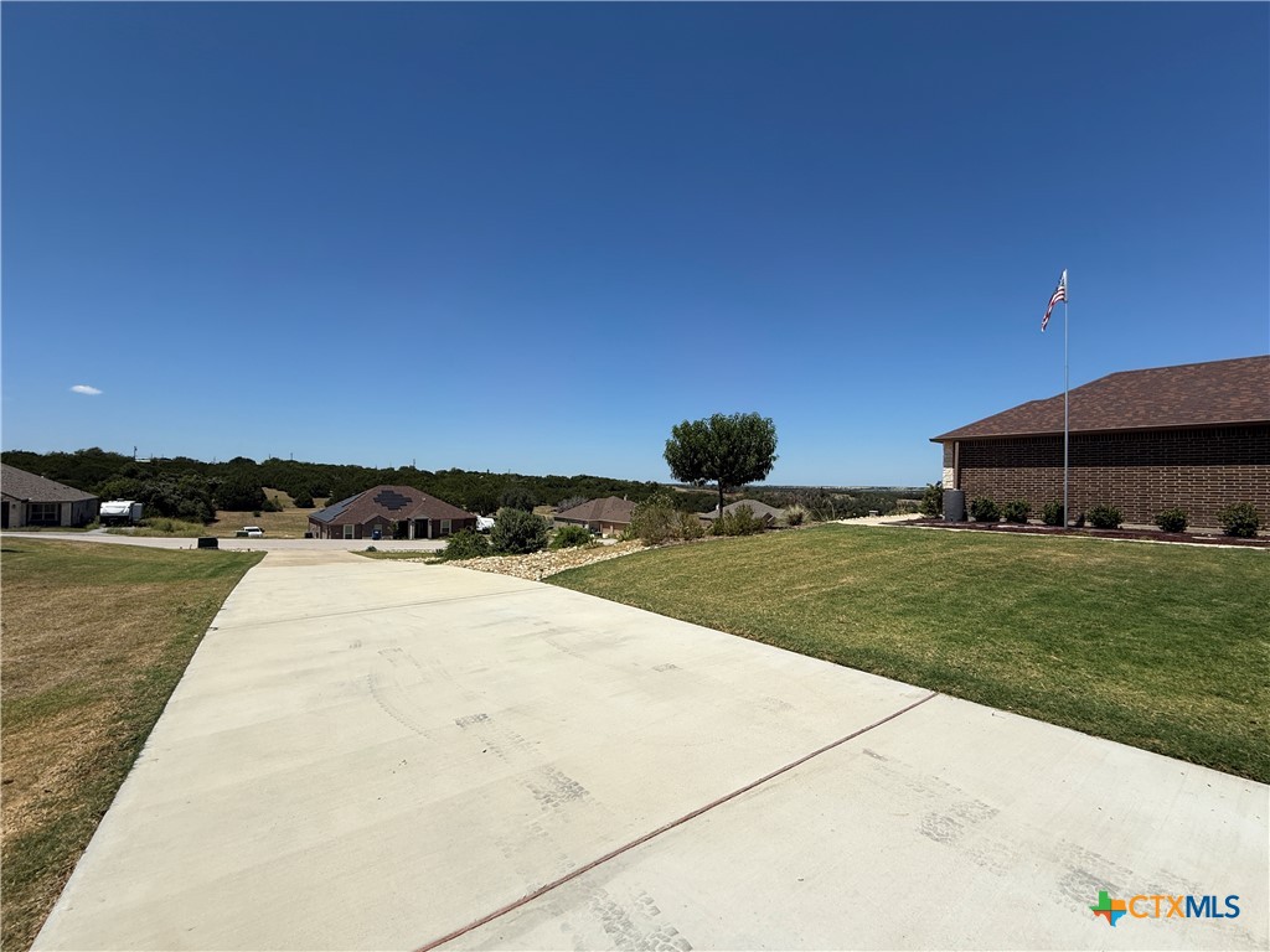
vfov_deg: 85.7
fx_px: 514
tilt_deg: +1.7
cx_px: 635
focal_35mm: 14
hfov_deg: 102.1
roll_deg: -0.8
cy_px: 476
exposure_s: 1/4425
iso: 50
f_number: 2.2
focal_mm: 2.22
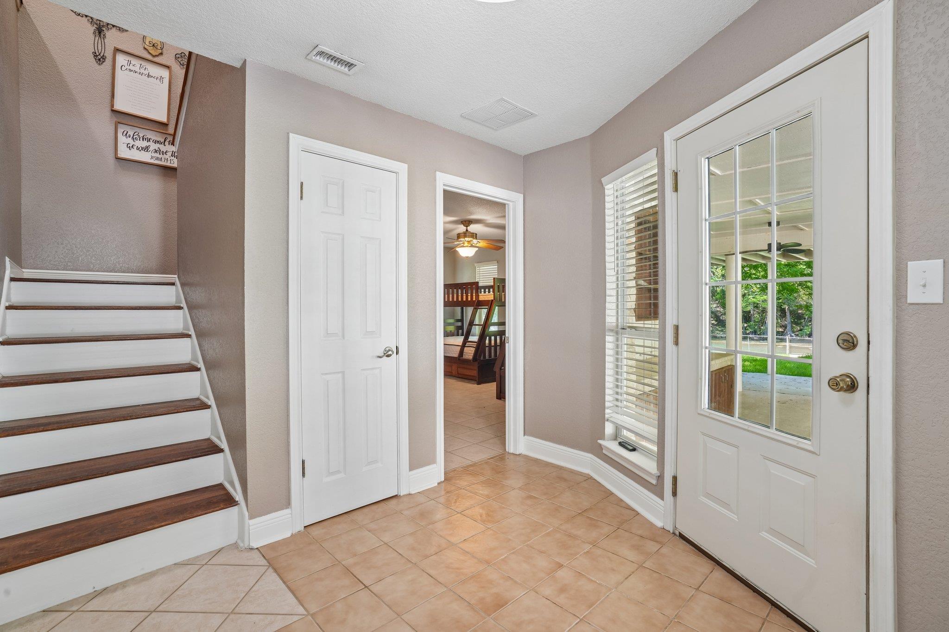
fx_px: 422
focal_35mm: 16
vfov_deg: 73.7
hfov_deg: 96.7
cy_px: 316
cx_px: 474
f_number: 8
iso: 400
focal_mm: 16
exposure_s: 1/10
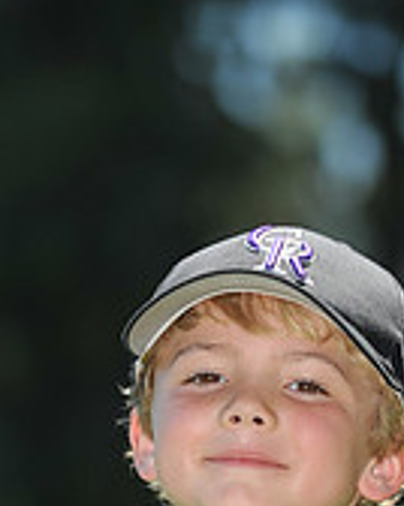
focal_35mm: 421
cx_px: 160
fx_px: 6304
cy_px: 735
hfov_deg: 3.7
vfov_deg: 4.6
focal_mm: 130
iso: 200
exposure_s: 1/1250
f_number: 4
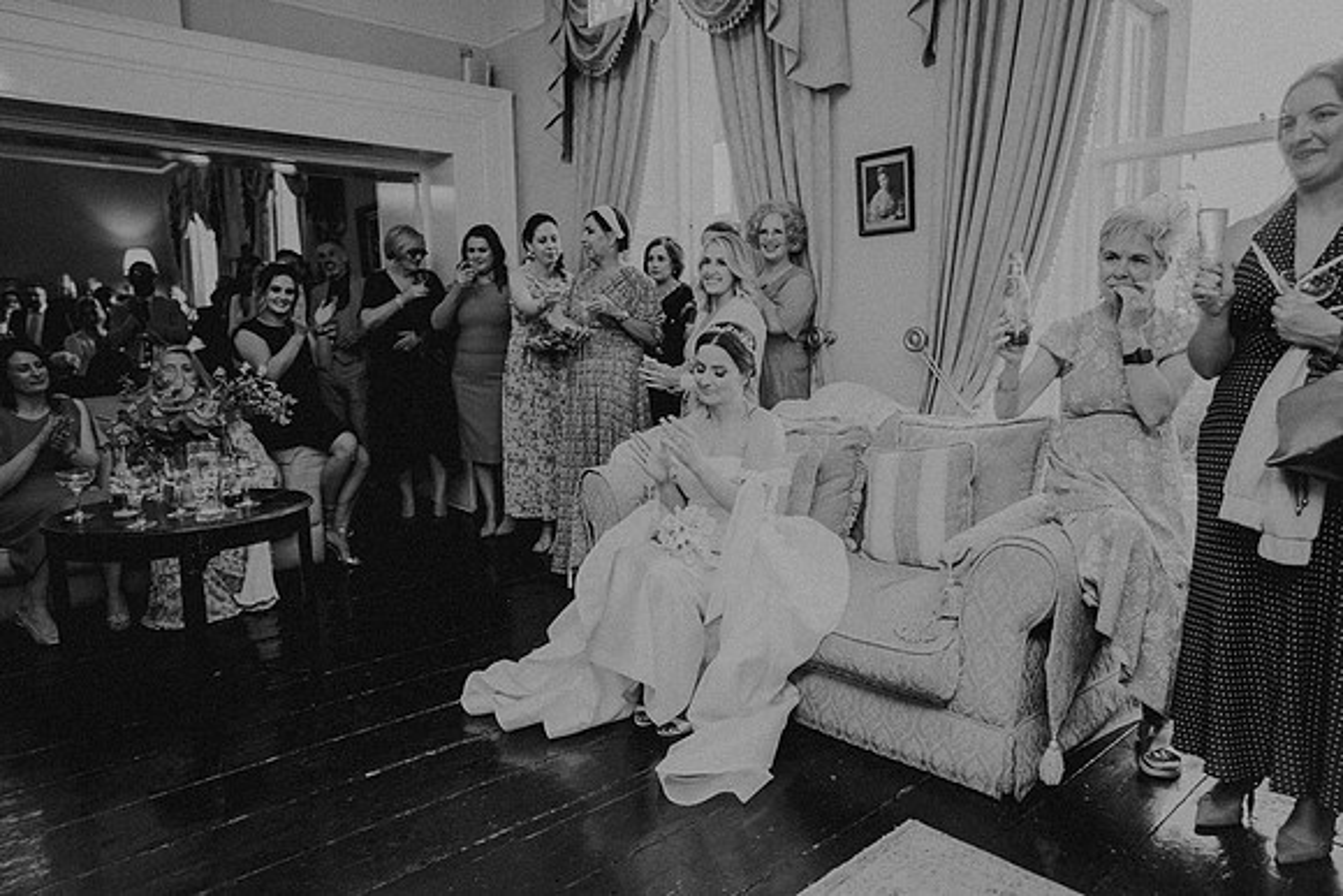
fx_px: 896
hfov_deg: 73.7
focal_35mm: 24
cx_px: 672
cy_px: 448
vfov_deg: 53.2
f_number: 2
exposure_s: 1/200
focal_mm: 24
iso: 640
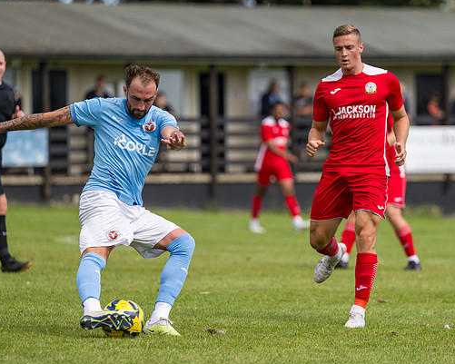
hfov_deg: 6.1
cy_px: 185
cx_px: 248
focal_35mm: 317
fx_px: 4270
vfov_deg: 4.9
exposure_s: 1/2000
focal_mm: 180
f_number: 2.8
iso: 125
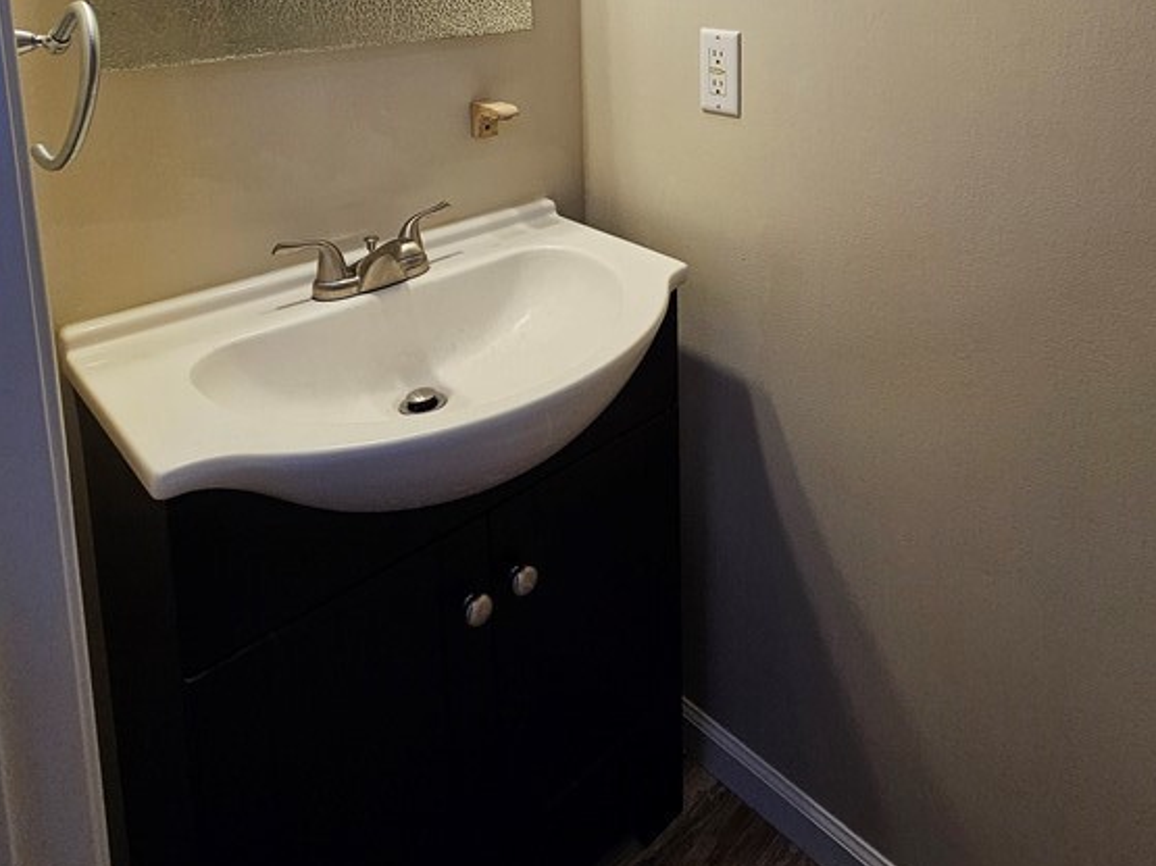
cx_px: 764
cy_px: 29
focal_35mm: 24
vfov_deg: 48.3
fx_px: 801
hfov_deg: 69.7
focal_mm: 2.2
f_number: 2.2
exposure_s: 1/120
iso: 80
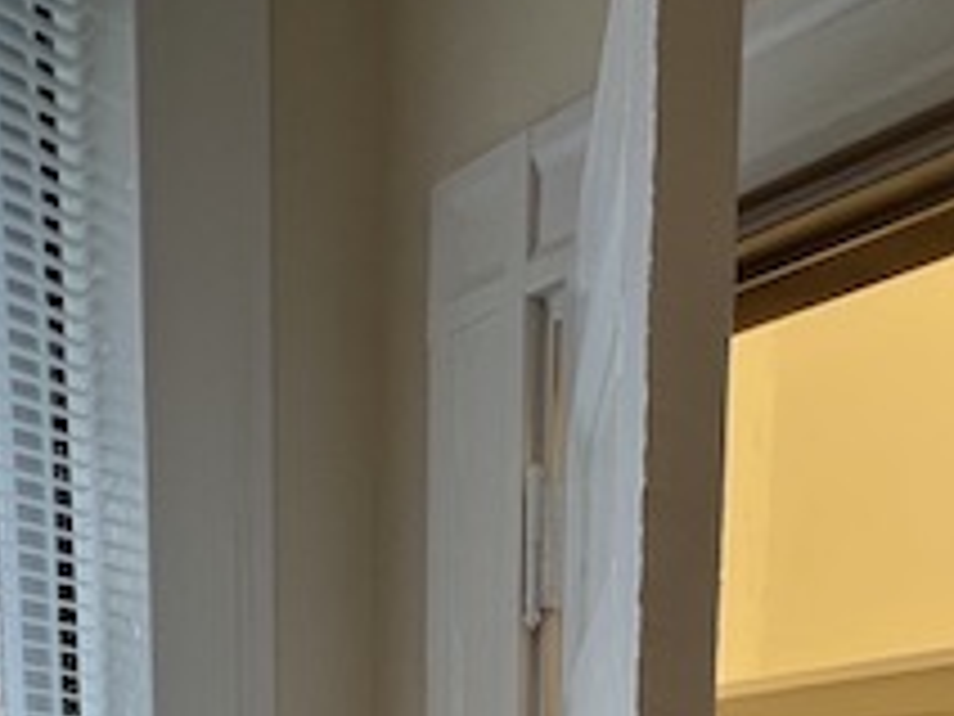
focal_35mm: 49
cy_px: 1288
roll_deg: -0.6
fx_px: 1350
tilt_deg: -11.7
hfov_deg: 38.9
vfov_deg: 20.7
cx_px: 454
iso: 125
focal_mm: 1.57
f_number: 1.8
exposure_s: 1/120
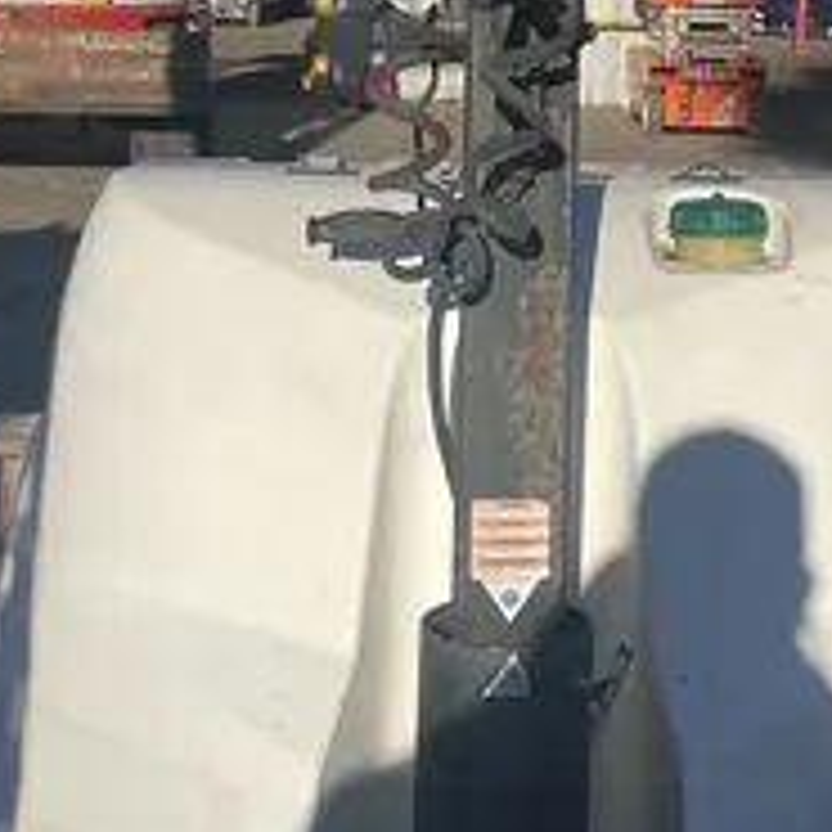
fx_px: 2475
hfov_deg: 19.0
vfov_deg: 18.3
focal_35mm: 91
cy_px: -92
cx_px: 594
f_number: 1.6
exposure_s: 1/5814
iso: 32
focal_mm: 4.2
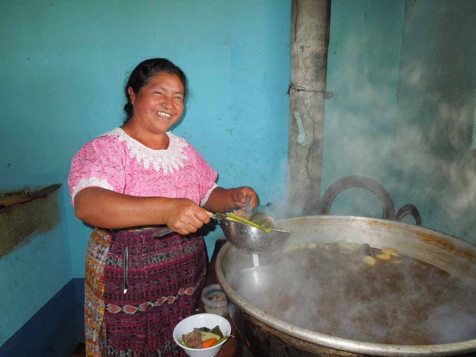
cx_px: 238
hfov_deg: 69.4
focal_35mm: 25
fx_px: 344
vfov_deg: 54.9
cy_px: 178
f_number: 3.3
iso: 200
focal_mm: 4.5
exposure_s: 1/30
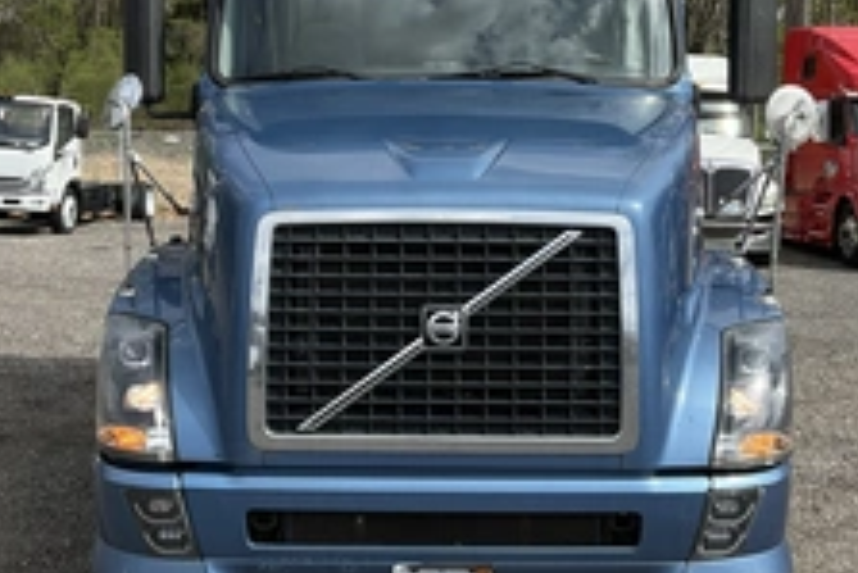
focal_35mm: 54
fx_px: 1288
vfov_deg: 24.9
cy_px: 173
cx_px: 431
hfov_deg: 36.8
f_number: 1.8
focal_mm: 3
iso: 25
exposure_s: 1/1377
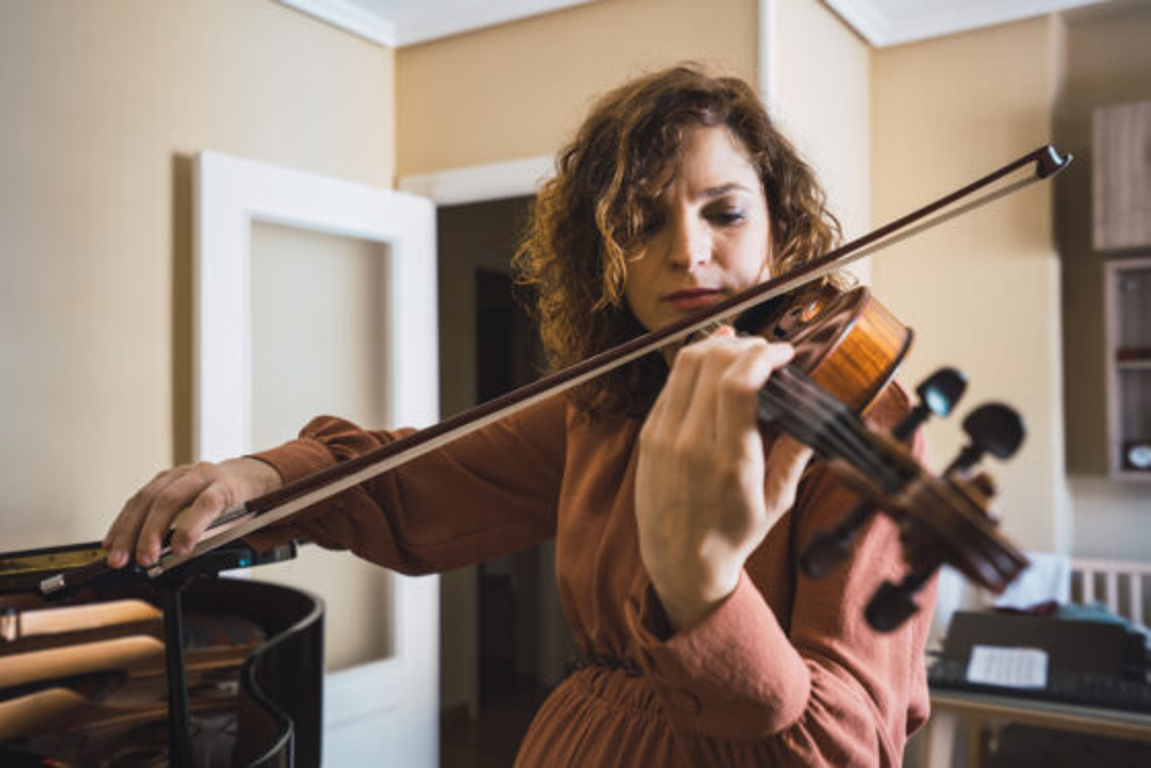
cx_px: 576
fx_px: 1119
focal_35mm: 35
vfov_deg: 37.9
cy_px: 384
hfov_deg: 54.4
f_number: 4
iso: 1000
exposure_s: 1/60
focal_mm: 35
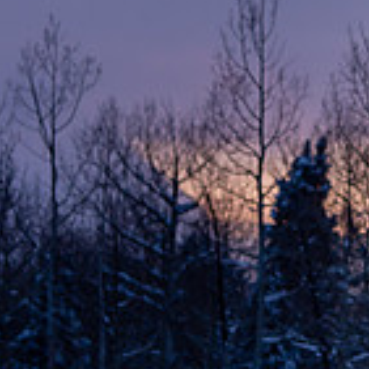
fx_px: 2750
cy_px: 107
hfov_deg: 7.6
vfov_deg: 7.7
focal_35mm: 228
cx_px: 400
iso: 400
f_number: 4.5
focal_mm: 58
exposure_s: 1/250
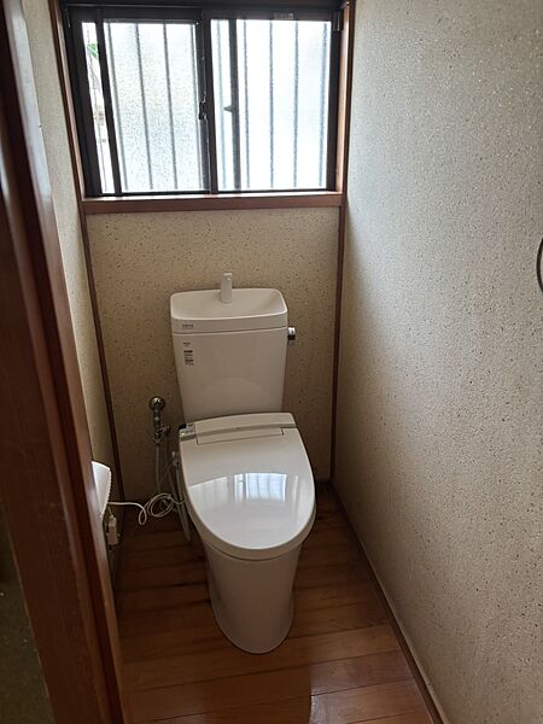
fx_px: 544
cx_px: 272
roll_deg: +0.8
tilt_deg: -24.3
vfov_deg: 67.3
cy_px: 362
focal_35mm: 26
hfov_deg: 53.1
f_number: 1.6
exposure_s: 1/60
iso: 250
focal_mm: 5.96
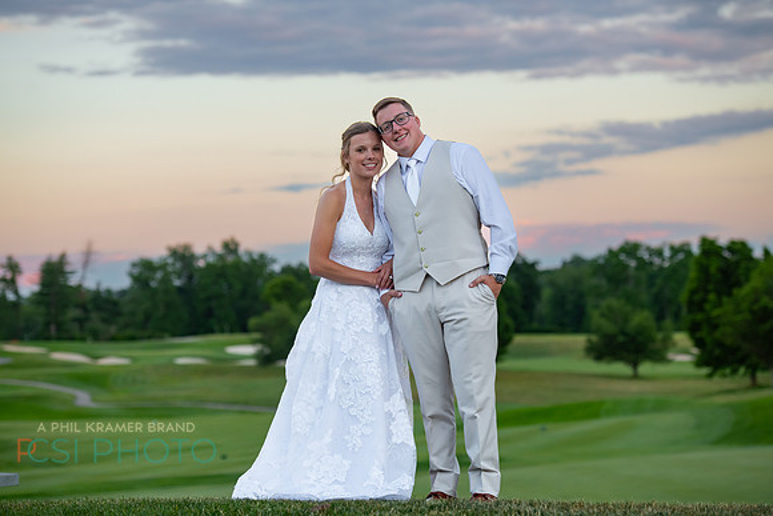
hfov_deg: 20.2
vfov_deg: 13.6
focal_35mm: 101
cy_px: 258
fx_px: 2168
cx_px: 386
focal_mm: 98
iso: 1000
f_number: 3.5
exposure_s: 1/400
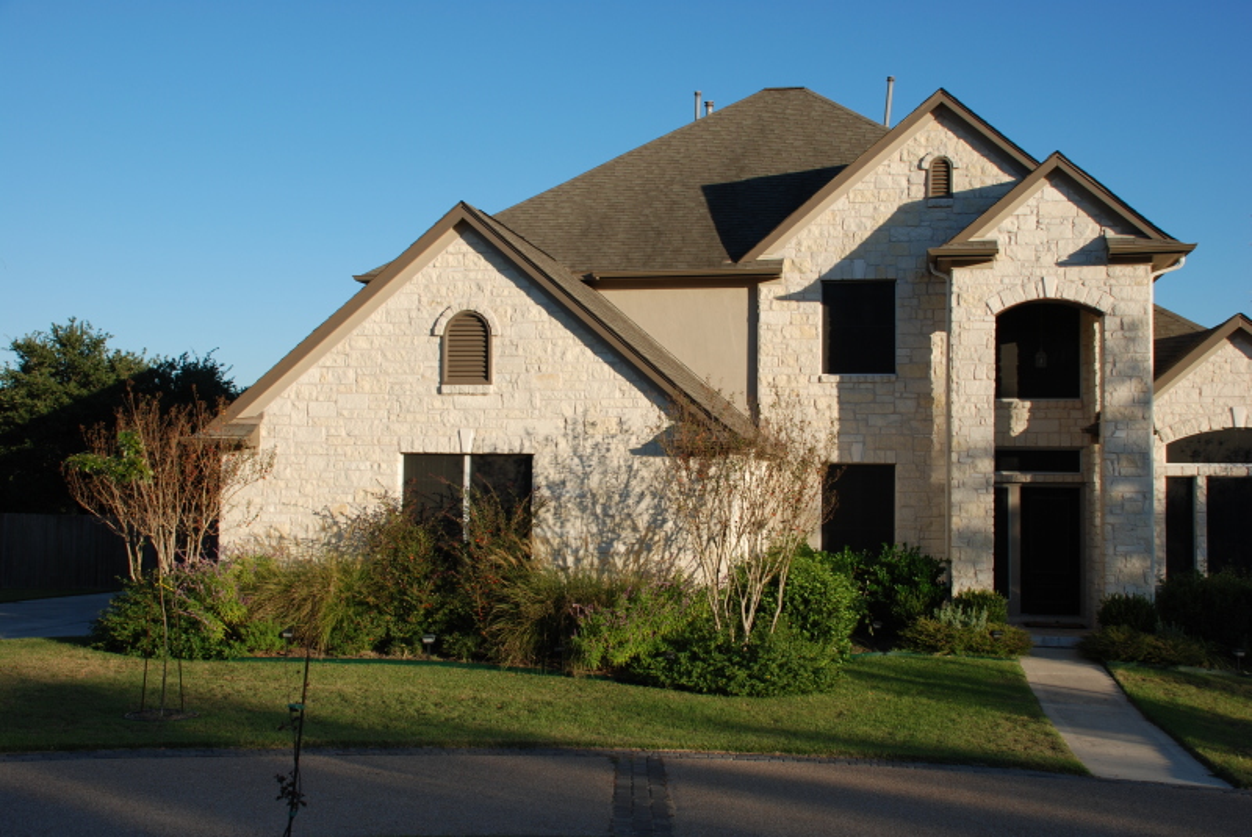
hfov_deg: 49.5
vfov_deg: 34.3
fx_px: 1358
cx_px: 626
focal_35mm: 39
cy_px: 418
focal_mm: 26
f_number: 7.1
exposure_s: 1/200
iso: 100
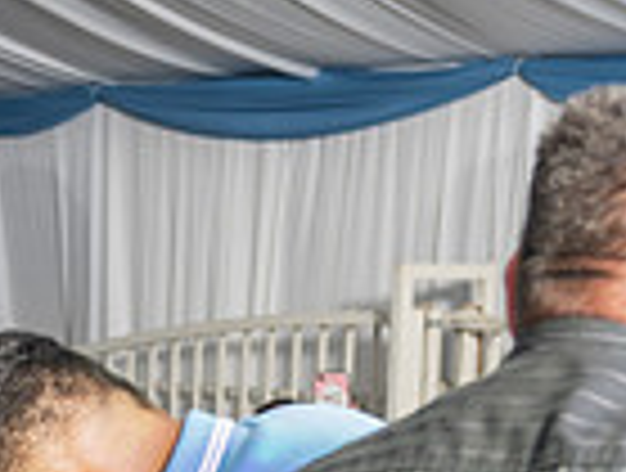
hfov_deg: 12.6
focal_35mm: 152
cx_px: -153
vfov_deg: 9.4
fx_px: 2756
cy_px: 775
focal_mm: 38
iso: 250
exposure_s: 1/125
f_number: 3.5
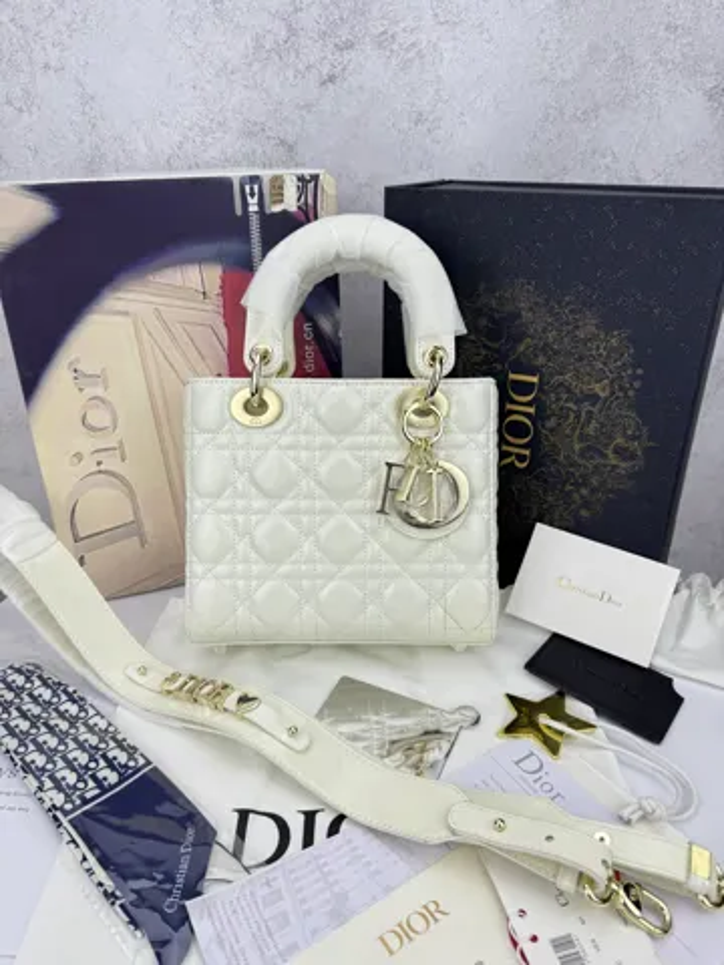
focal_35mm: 24
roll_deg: -0.1
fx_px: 669
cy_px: 482
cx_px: 362
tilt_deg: -25.7
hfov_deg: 56.8
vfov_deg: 71.6
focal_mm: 6.76
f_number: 1.78
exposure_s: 1/853
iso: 80
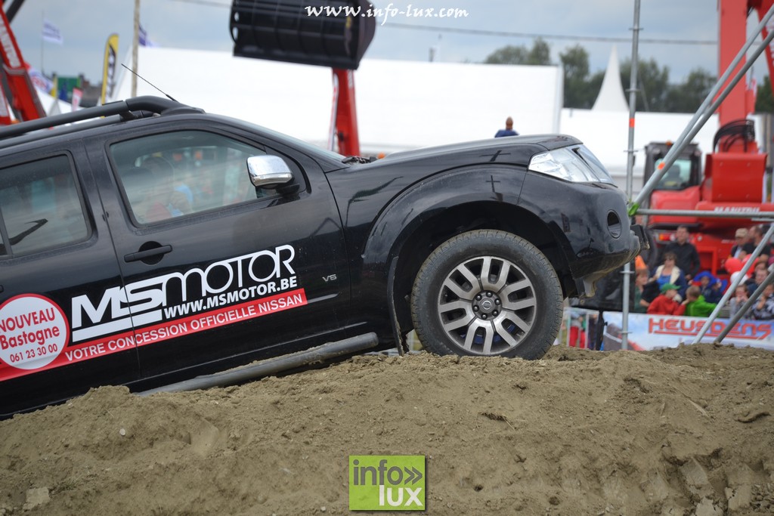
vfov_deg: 8.2
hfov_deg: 12.2
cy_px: 258
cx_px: 387
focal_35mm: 168
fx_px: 3612
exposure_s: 1/500
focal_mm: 112
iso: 110
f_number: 5.6
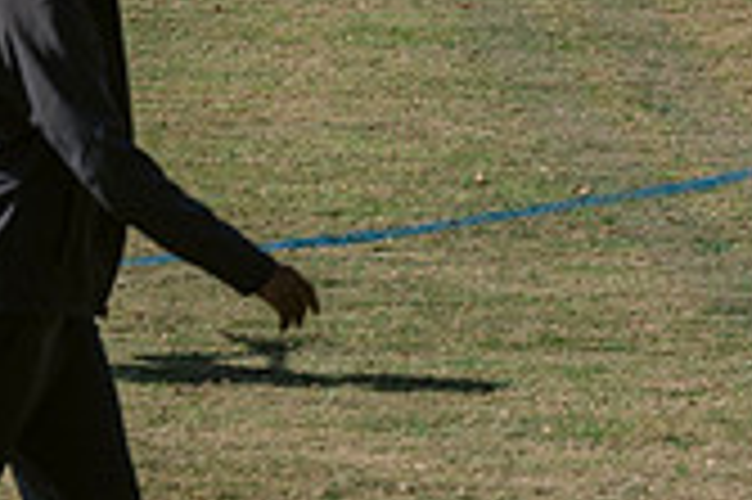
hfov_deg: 3.9
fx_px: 10872
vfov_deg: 2.6
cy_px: -340
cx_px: 1184
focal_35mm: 521
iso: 250
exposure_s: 1/1600
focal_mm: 150
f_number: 5
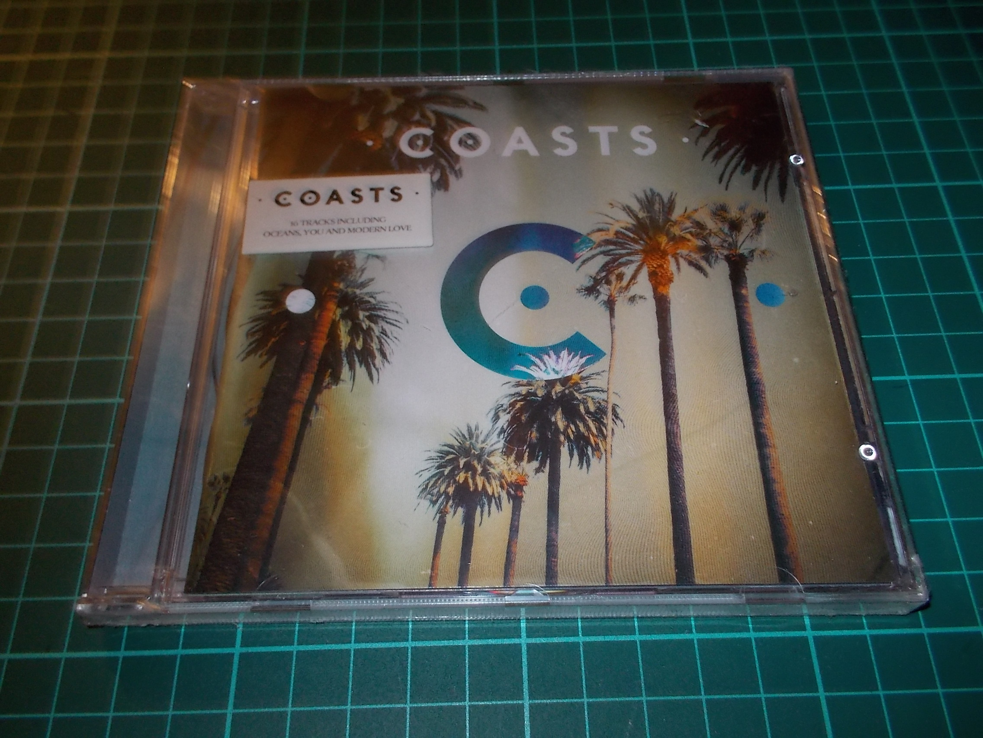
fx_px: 824
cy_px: 369
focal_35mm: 29
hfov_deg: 61.7
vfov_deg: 48.2
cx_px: 492
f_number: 3.3
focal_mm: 4.1
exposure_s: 1/30
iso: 200
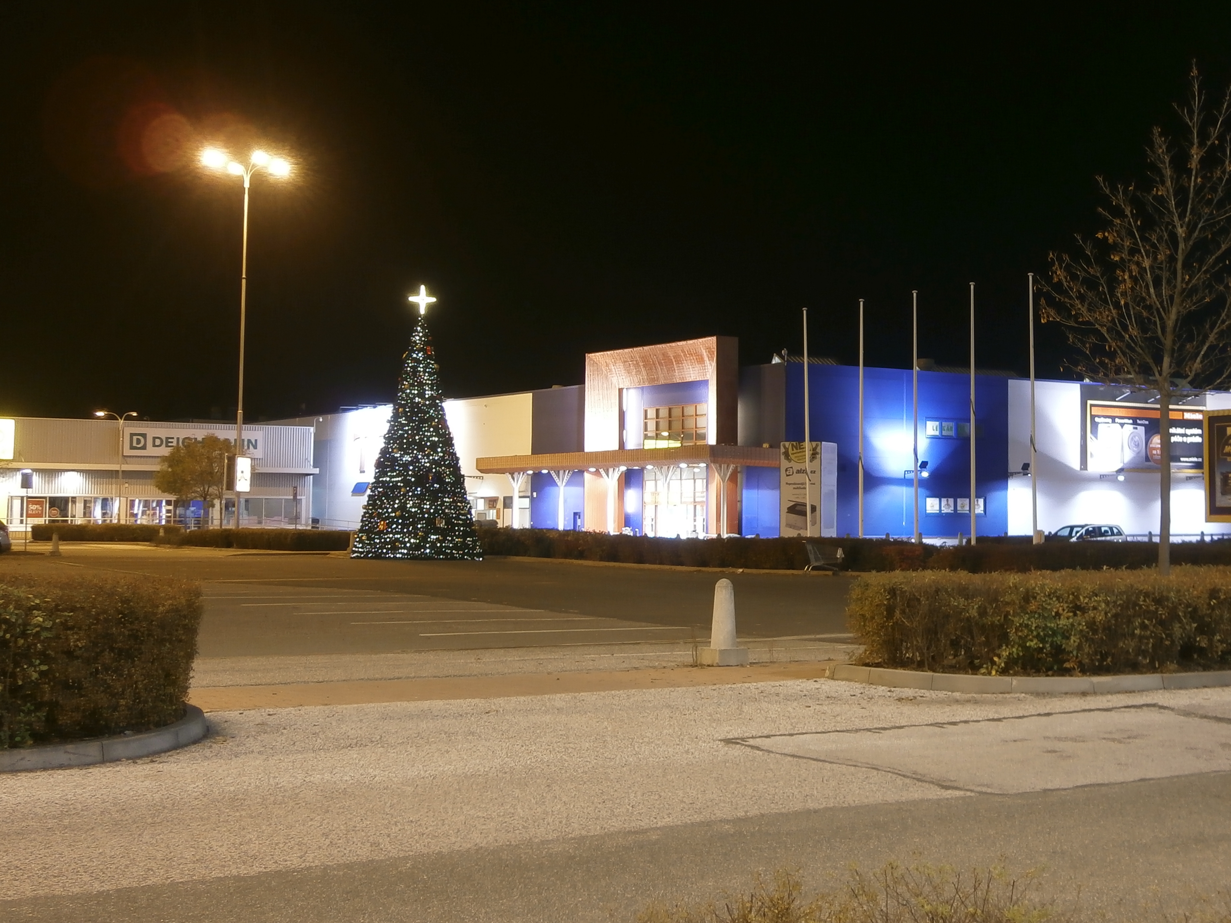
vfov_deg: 39.7
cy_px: 462
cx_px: 616
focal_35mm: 36
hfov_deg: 51.4
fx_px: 1280
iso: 80
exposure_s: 1
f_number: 3.1
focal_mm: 6.4
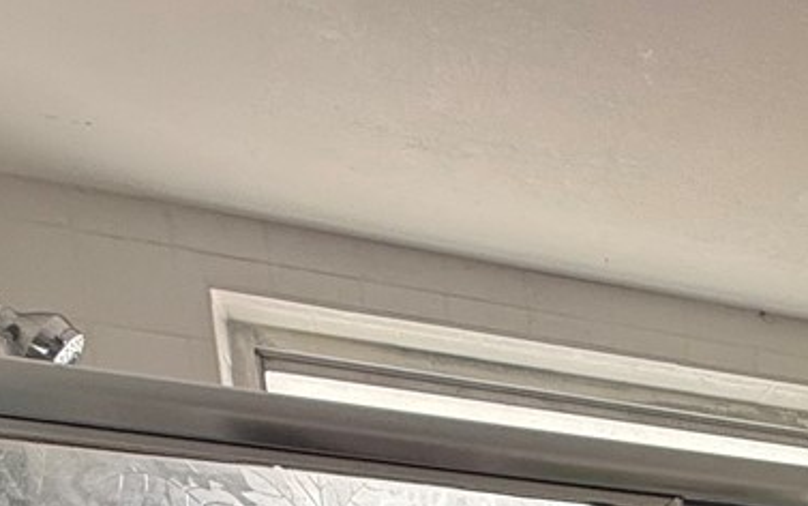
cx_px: 1194
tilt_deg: -12.0
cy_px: 1162
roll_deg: +0.1
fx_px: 1388
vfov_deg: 14.6
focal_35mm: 63
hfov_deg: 25.2
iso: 125
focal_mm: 2.22
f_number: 2.2
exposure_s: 1/120
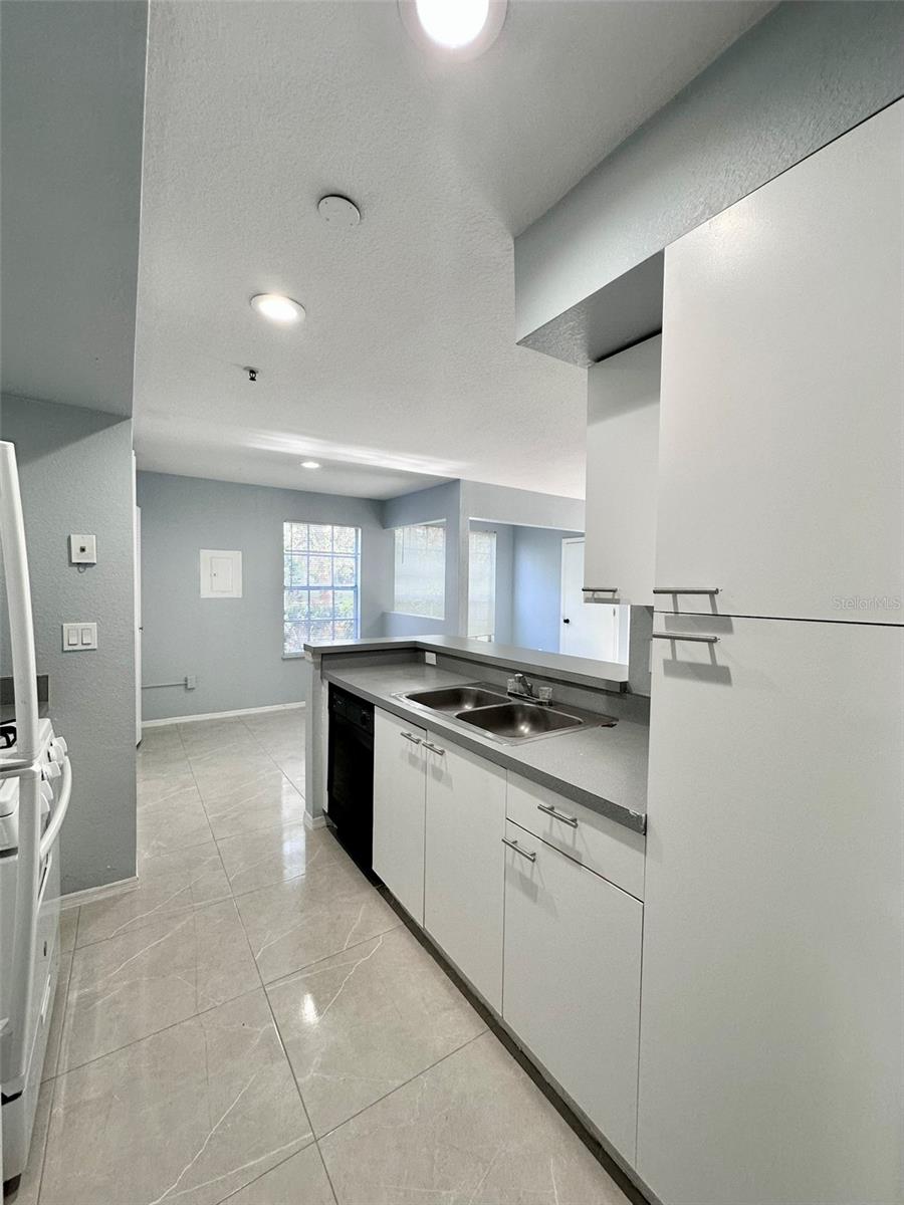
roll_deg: -1.7
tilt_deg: -0.5
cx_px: 452
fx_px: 487
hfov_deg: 85.7
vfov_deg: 102.1
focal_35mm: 14
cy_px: 602
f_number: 2.2
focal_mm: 2.22
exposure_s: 1/120
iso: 125
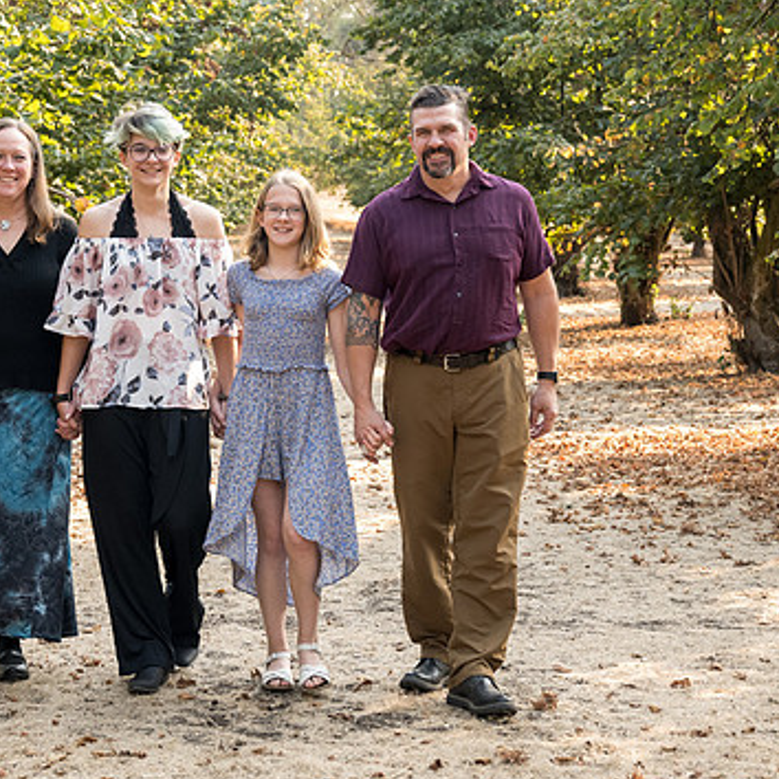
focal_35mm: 87
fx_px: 2215
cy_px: 365
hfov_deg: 19.9
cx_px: 245
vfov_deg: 19.9
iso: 1250
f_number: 4
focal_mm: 48
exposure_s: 1/640
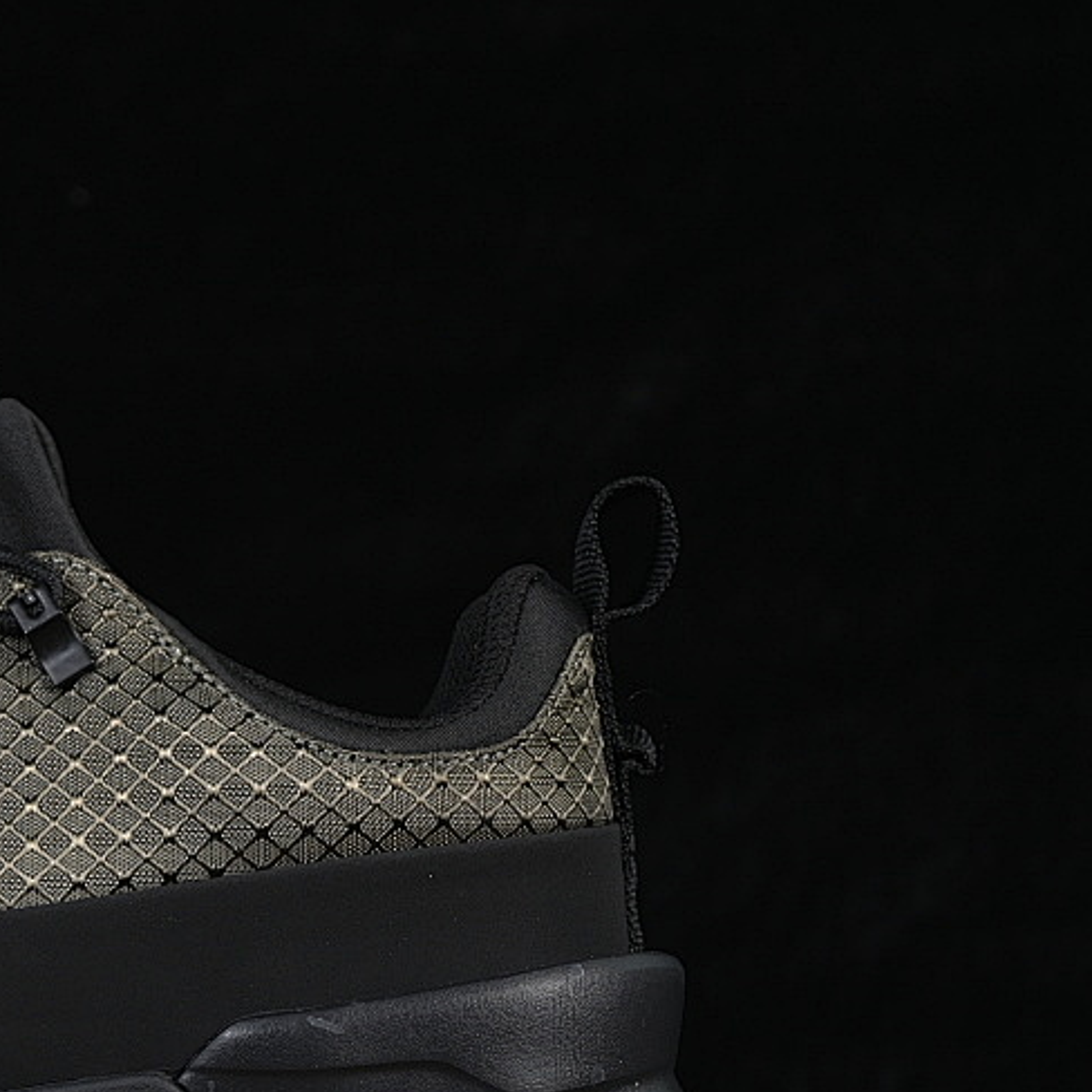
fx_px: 5032
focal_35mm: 141
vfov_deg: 12.4
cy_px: 732
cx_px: -96
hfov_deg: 12.2
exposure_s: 1/50
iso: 160
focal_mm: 50
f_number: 6.3
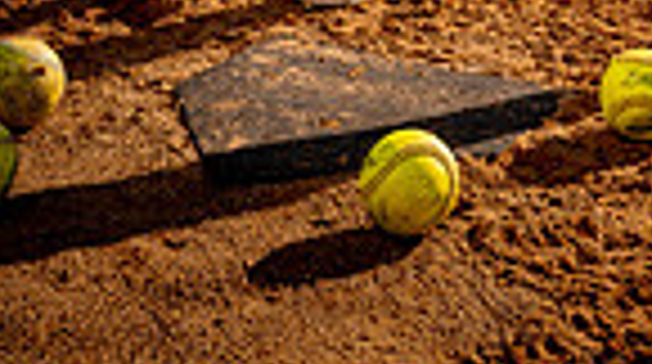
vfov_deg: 9.3
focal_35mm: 114
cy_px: -557
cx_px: 517
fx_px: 1968
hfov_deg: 18.6
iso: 100
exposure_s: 1/250
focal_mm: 35
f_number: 7.1
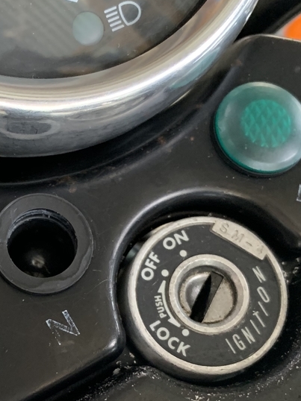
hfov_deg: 24.8
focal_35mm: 58
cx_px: 58
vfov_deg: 32.4
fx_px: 673
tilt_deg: -48.8
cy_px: 320
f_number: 1.8
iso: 400
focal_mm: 4.25
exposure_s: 1/40
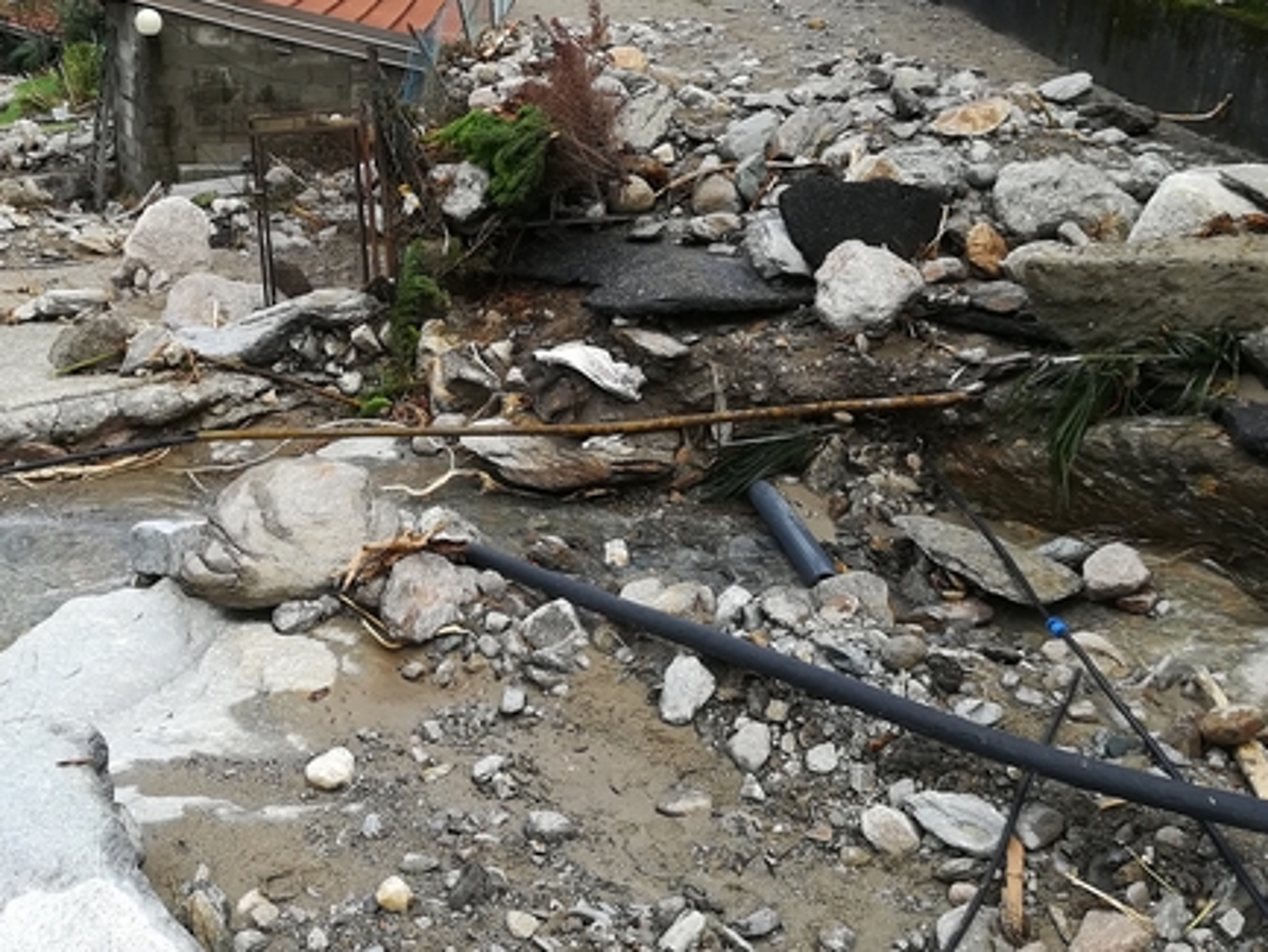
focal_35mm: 42
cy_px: 338
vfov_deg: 34.1
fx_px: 1539
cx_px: 410
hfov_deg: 44.1
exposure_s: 1/257
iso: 50
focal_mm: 3.83
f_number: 2.2
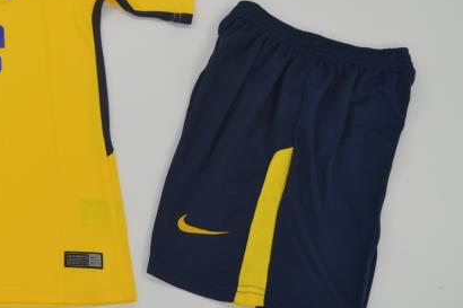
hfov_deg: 23.2
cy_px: 68
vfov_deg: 16.0
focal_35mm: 85
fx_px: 1092
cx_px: 29
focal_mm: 29
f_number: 4.8
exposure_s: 1/200
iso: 200
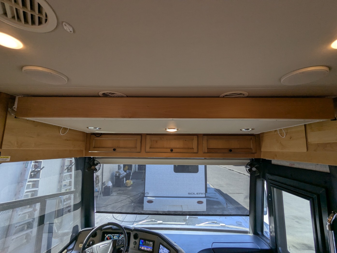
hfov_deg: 94.4
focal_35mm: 16
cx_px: 168
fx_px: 156
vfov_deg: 78.2
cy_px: 126
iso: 90
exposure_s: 1/217
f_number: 2.2
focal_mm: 2.35
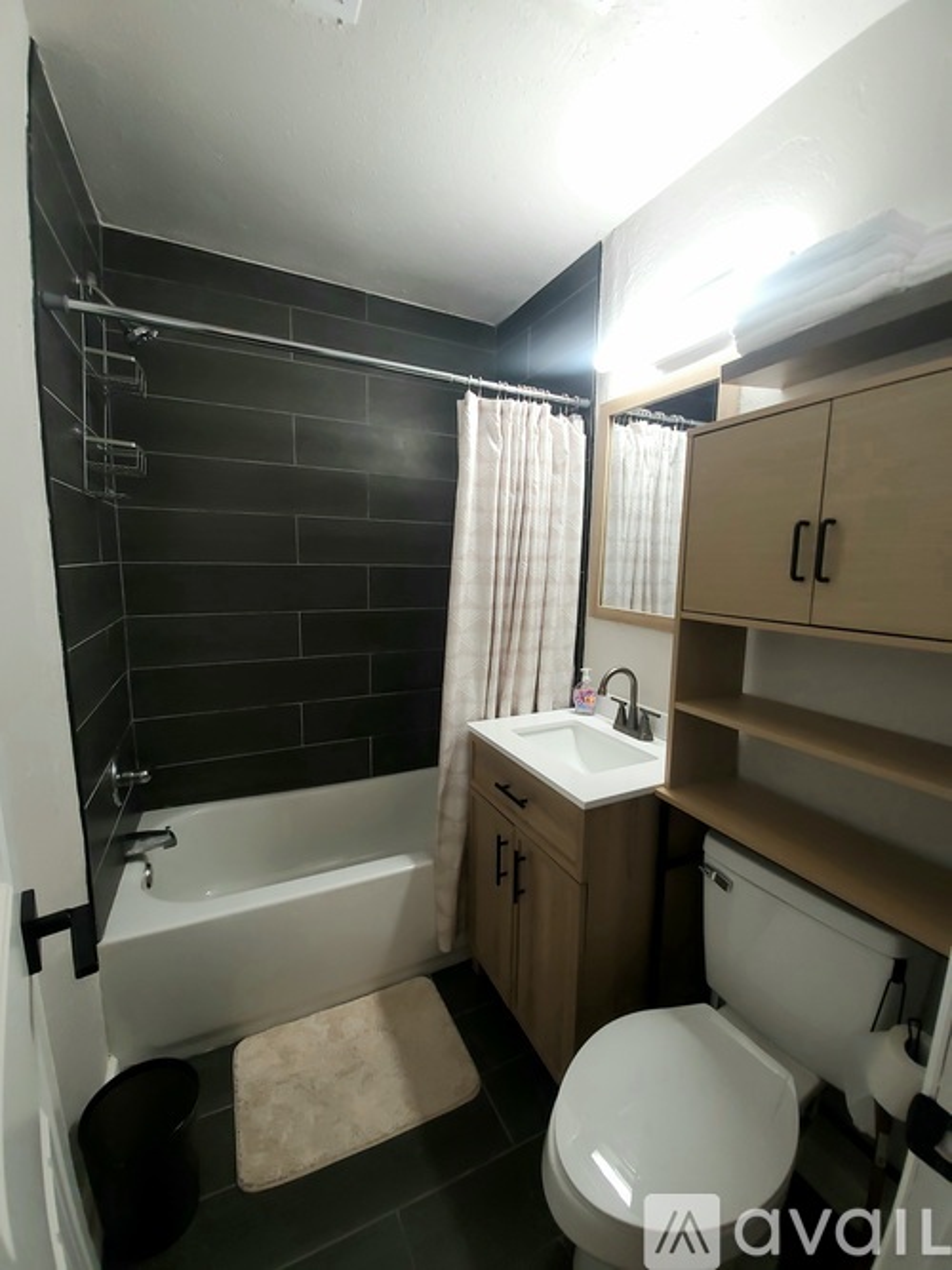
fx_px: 477
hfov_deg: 89.9
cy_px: 635
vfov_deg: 106.2
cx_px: 476
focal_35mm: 13
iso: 125
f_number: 2.2
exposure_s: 1/30
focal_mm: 1.8
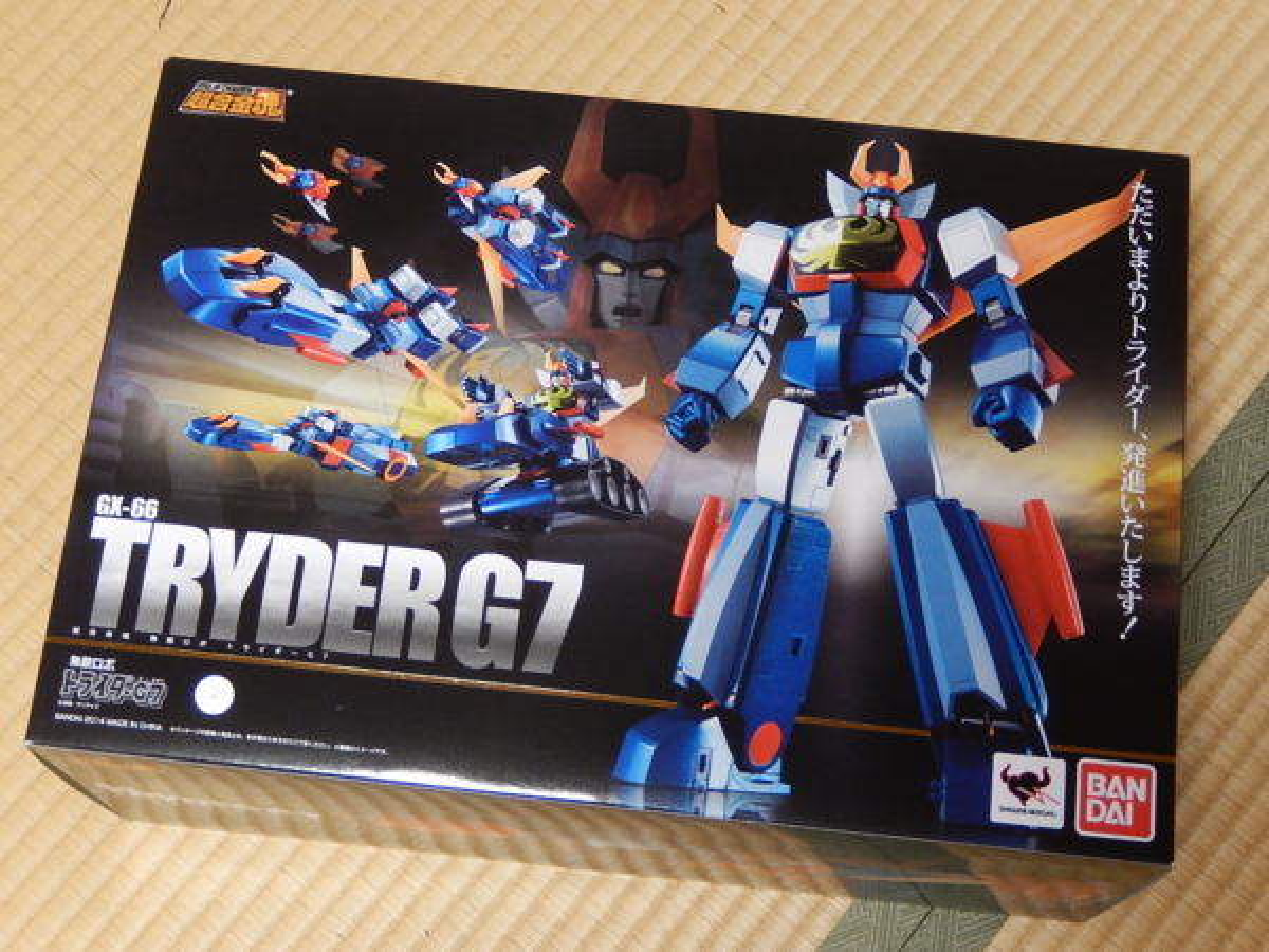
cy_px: 476
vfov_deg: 25.2
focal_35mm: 58
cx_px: 634
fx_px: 2126
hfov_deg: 33.2
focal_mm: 10.4
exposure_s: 1/8
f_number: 4.6
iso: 450
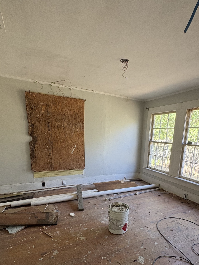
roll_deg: -2.5
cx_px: 117
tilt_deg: -11.4
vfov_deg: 77.1
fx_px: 161
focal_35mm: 21
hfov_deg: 63.0
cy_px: 171
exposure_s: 1/99
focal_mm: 2.22
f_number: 2.2
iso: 160
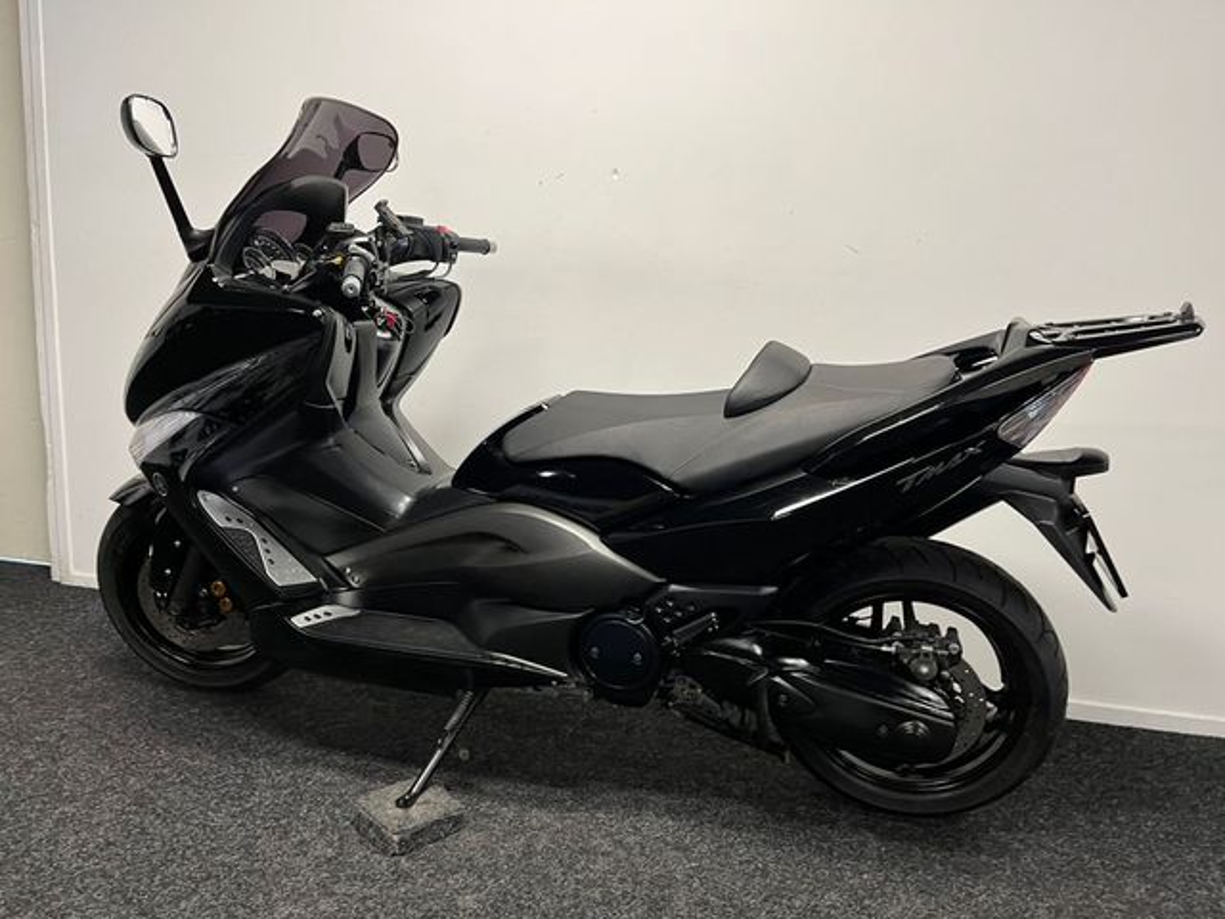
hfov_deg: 67.3
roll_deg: -3.1
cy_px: 460
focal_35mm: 26
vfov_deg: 53.1
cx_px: 612
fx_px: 920
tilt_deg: -8.6
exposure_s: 1/50
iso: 100
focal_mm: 5.1
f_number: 1.6
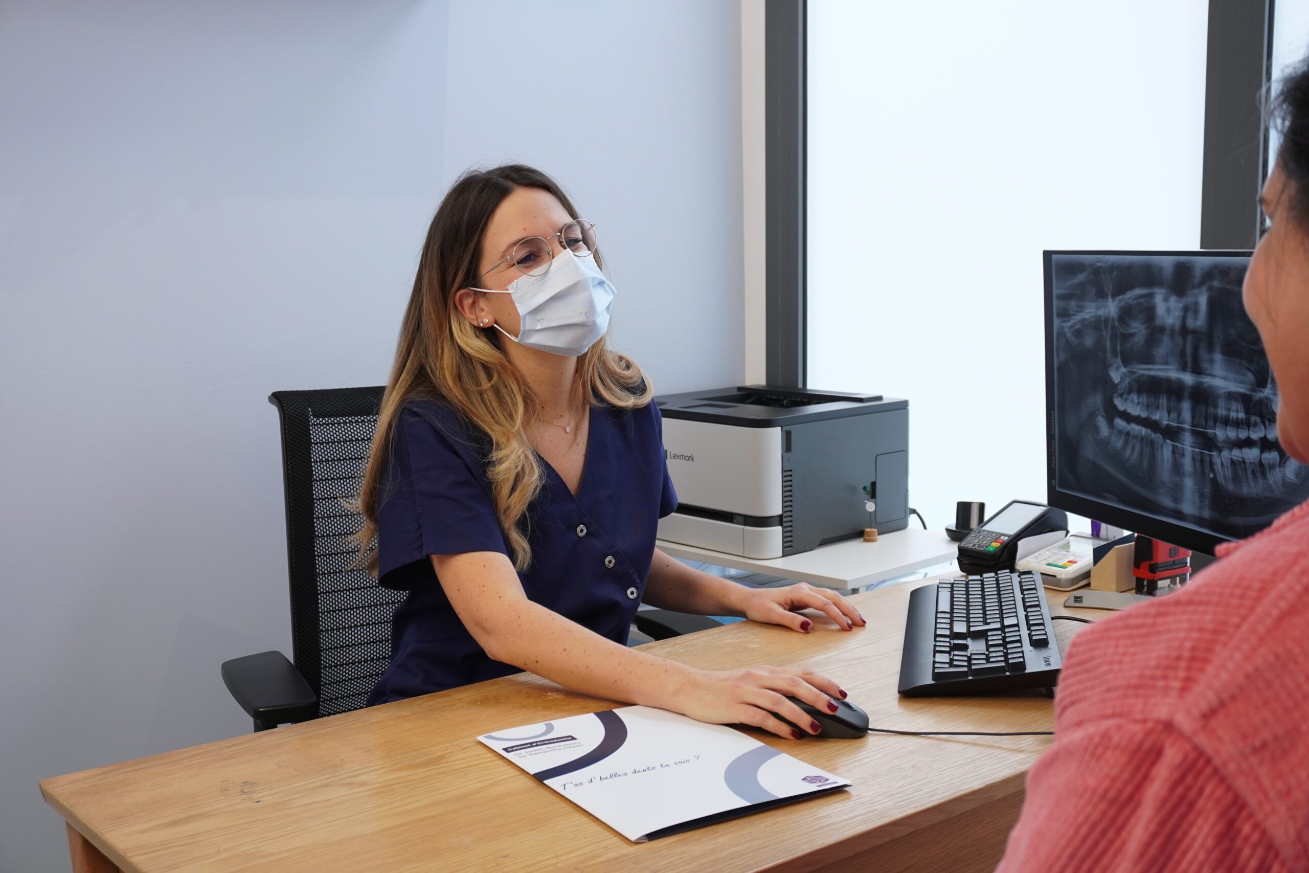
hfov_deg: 47.9
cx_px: 654
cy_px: 436
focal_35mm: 40
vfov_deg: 33.0
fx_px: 1473
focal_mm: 27
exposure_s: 1/100
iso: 640
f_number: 5.6
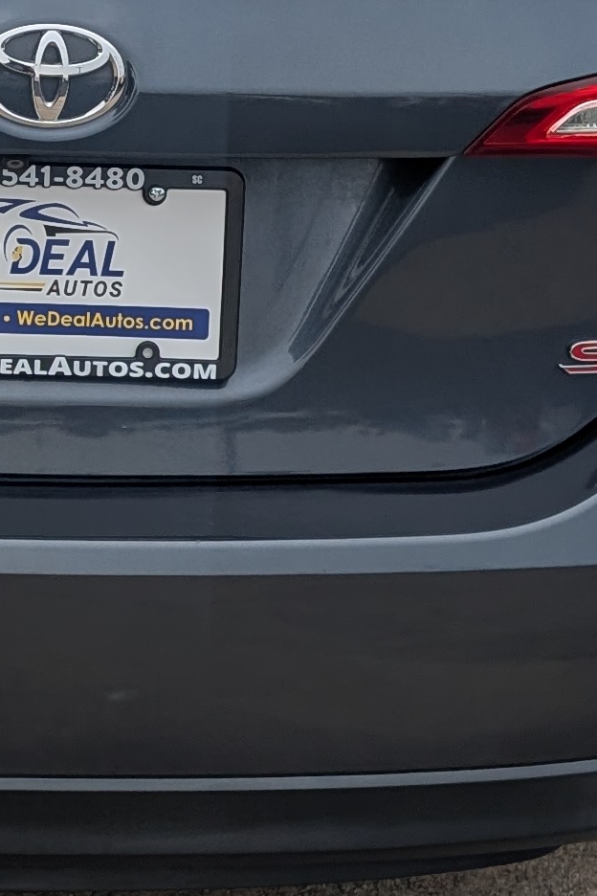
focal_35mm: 109
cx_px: -36
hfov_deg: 12.4
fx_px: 2711
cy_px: 422
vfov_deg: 18.8
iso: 22
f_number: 1.68
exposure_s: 1/398
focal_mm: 6.9
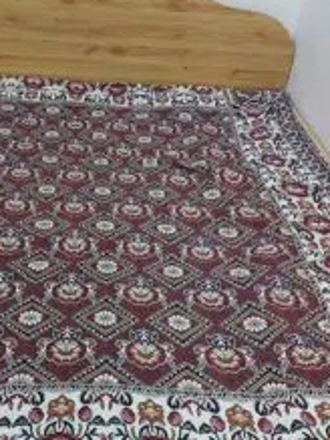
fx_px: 534
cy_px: 259
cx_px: 87
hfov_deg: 33.7
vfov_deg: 44.6
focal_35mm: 42
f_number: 1.8
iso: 500
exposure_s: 1/50
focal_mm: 5.06
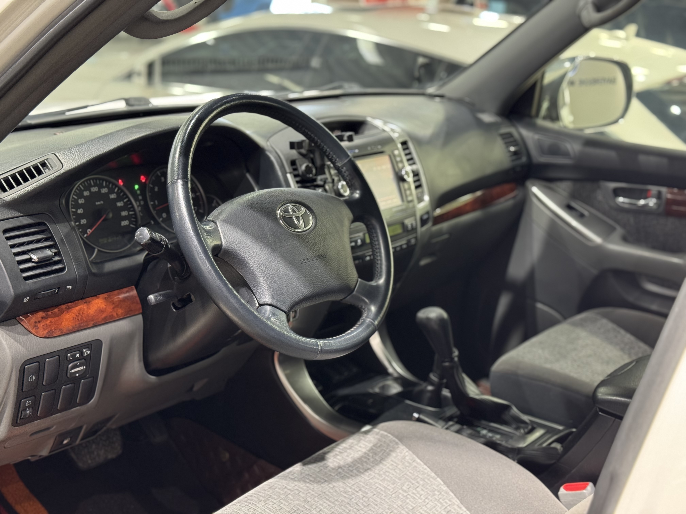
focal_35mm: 48
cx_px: 343
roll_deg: -3.7
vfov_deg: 30.3
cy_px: 257
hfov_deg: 39.7
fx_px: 951
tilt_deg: -16.7
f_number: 1.78
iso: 200
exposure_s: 1/33
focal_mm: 6.76
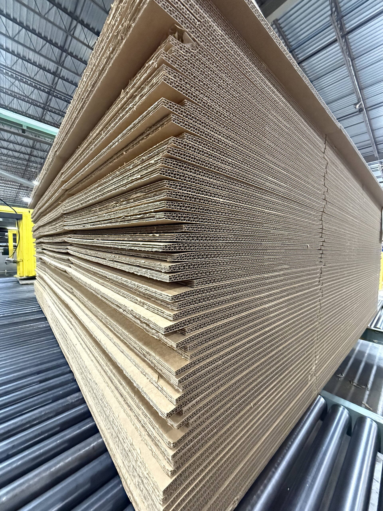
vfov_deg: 102.1
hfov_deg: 85.7
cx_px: 192
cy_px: 256
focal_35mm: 14
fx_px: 207
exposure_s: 1/60
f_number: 2.2
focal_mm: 2.22
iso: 1000
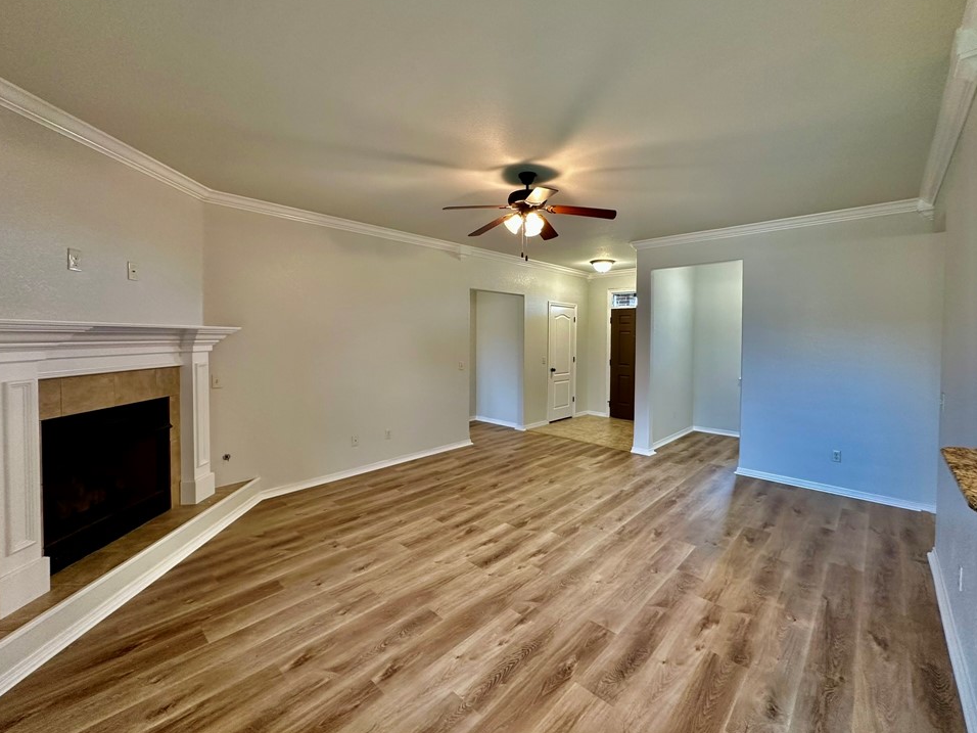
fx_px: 423
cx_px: 499
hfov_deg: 98.2
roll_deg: -0.4
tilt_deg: -1.1
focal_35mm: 15
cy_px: 345
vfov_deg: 81.7
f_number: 2.2
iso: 200
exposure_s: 1/60
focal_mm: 2.22
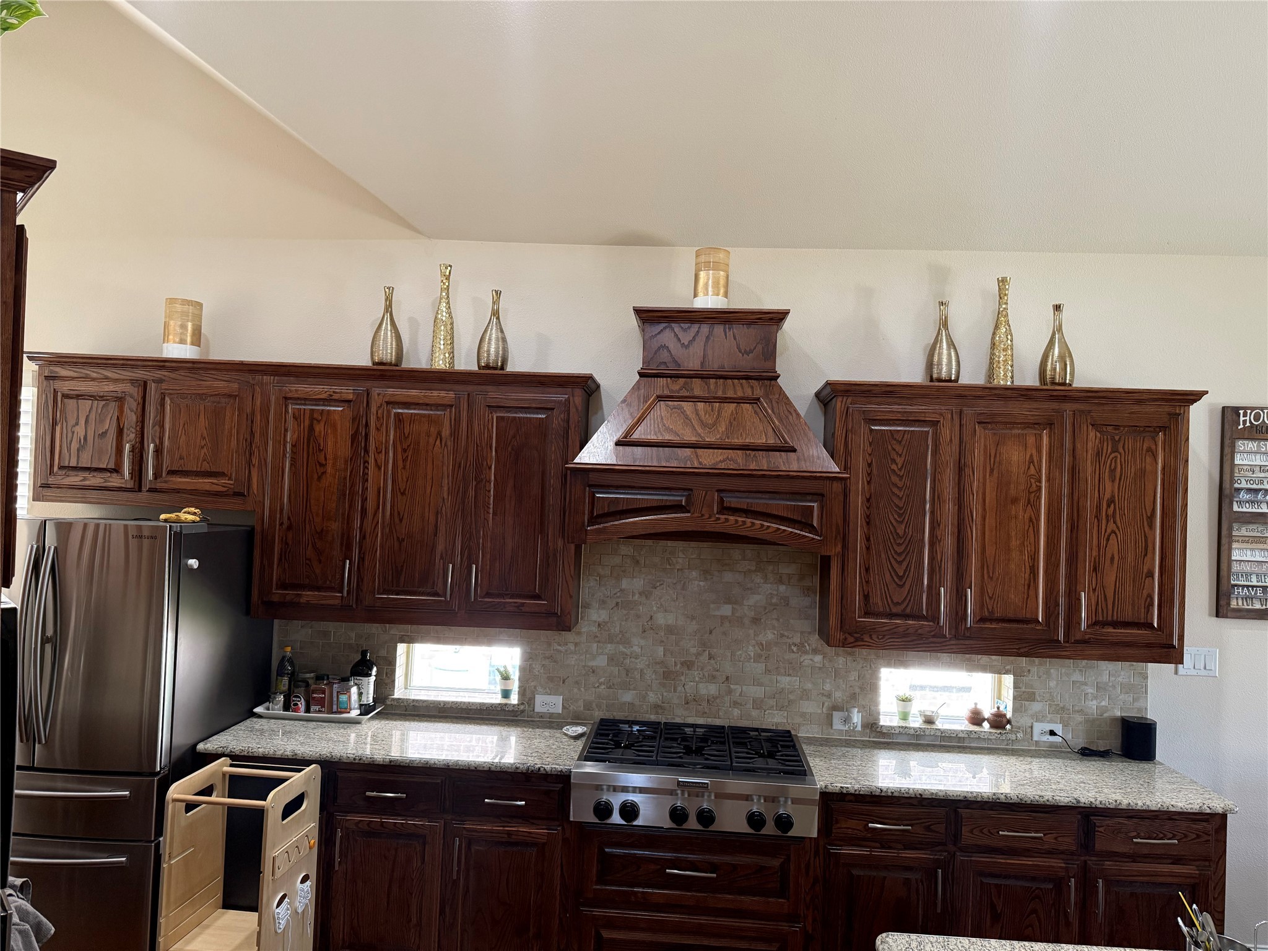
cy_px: 476
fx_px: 879
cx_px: 634
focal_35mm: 24
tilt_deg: +1.0
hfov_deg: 71.6
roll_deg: -2.1
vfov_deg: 56.8
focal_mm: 6.76
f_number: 1.78
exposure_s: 1/60
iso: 400
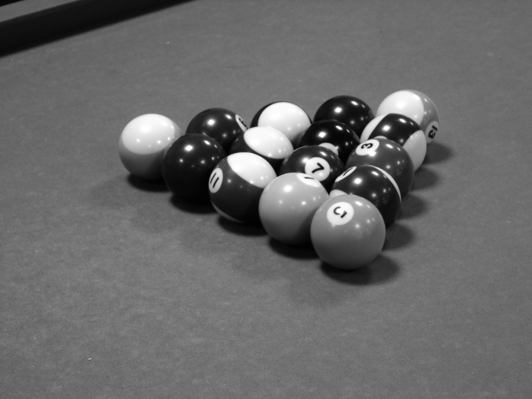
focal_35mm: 105
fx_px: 1614
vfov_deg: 14.1
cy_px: 200
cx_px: 266
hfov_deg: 18.7
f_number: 5
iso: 400
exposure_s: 1/10
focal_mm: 18.7
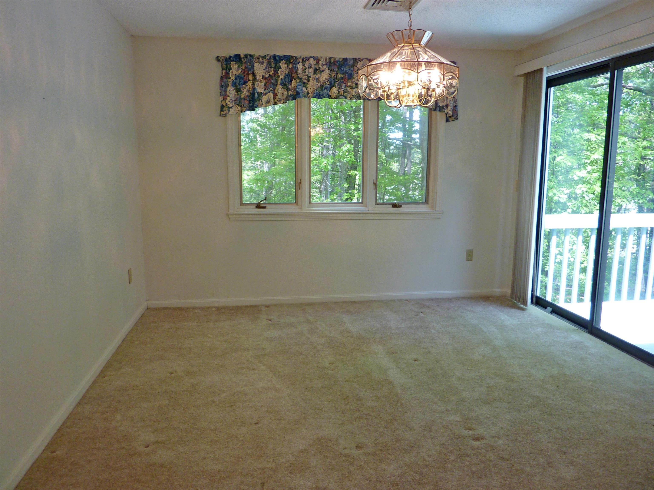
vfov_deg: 54.9
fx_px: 472
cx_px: 327
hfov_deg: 69.4
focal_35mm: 25
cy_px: 245
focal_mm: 4.1
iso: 80
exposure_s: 1/40
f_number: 3.3
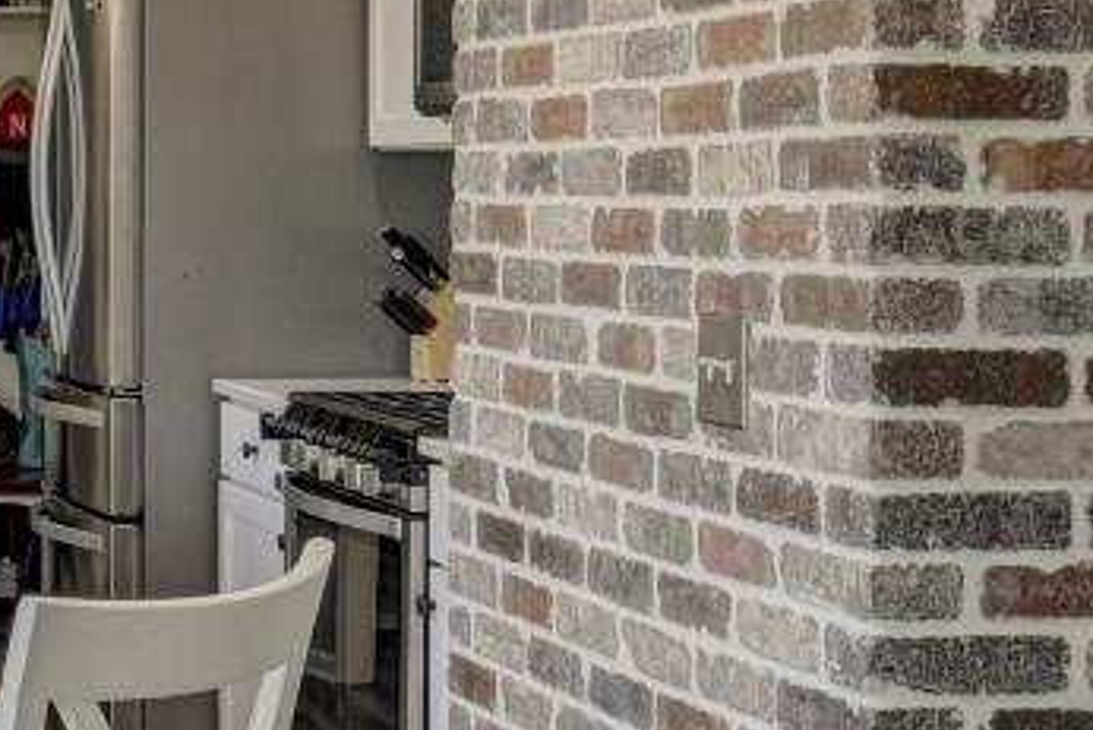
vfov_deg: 14.0
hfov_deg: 19.5
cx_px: -297
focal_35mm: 97
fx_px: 2946
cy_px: 92
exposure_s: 1/25
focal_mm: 14
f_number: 8
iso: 400
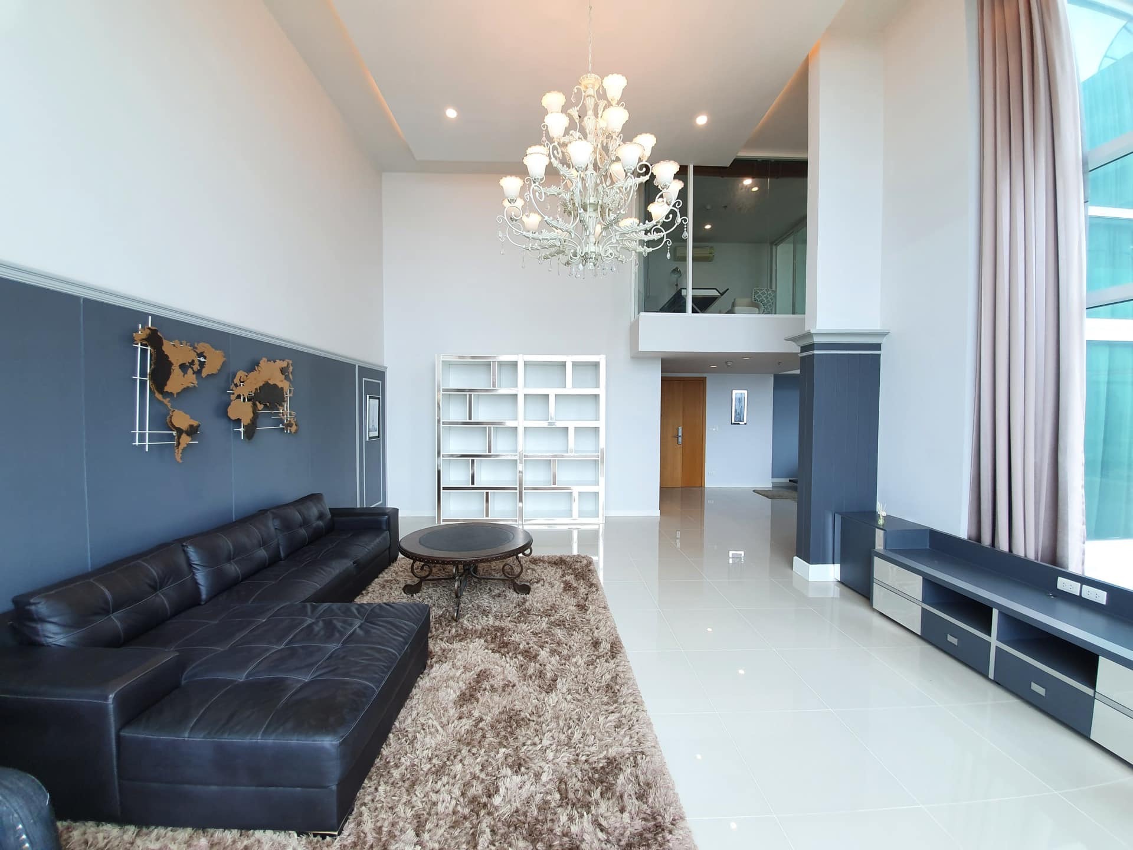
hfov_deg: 106.2
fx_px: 425
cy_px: 425
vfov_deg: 89.9
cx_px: 566
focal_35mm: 13
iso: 64
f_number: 2.2
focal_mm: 1.8
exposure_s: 1/100
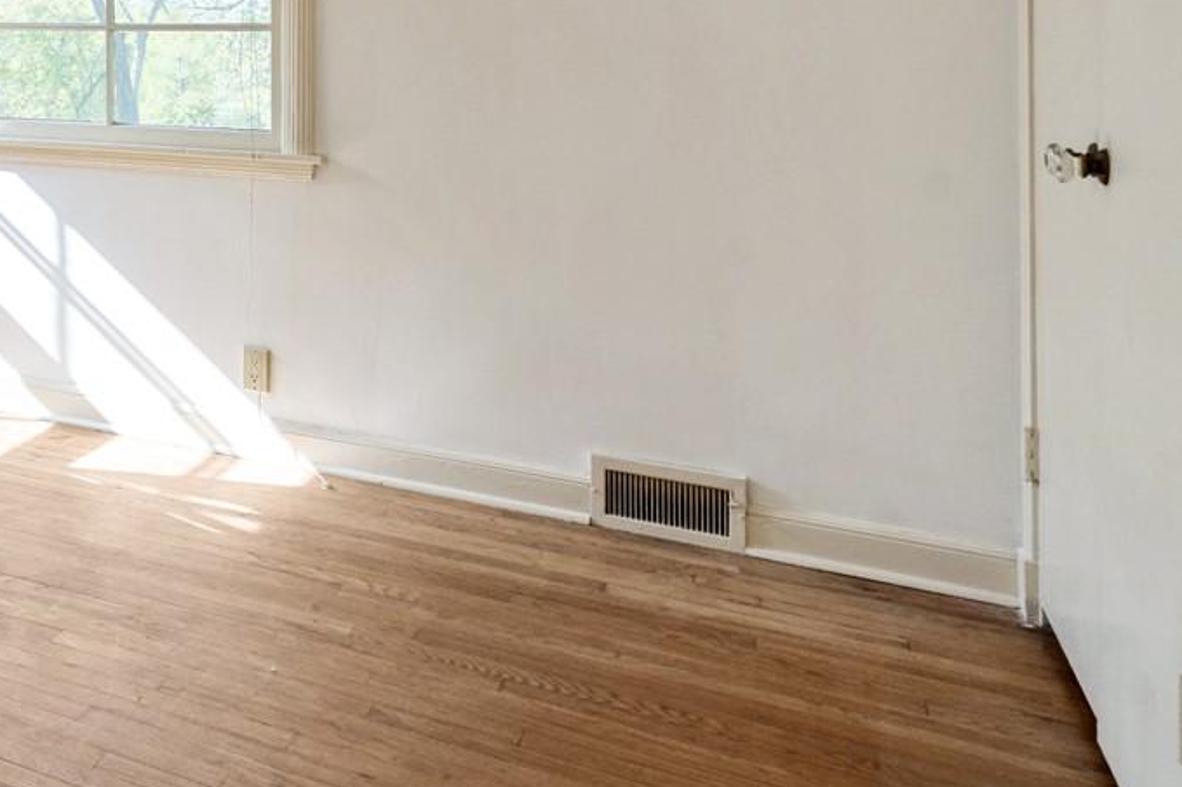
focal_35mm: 40
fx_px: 1313
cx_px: -201
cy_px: -3
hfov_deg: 37.8
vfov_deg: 30.9
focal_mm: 16
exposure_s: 1/160
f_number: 8
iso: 400
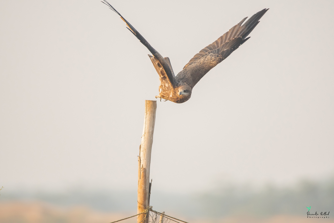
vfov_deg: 1.5
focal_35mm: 900
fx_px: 8349
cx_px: 167
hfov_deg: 2.3
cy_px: 112
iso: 1100
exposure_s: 1/1000
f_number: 6.3
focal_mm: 600
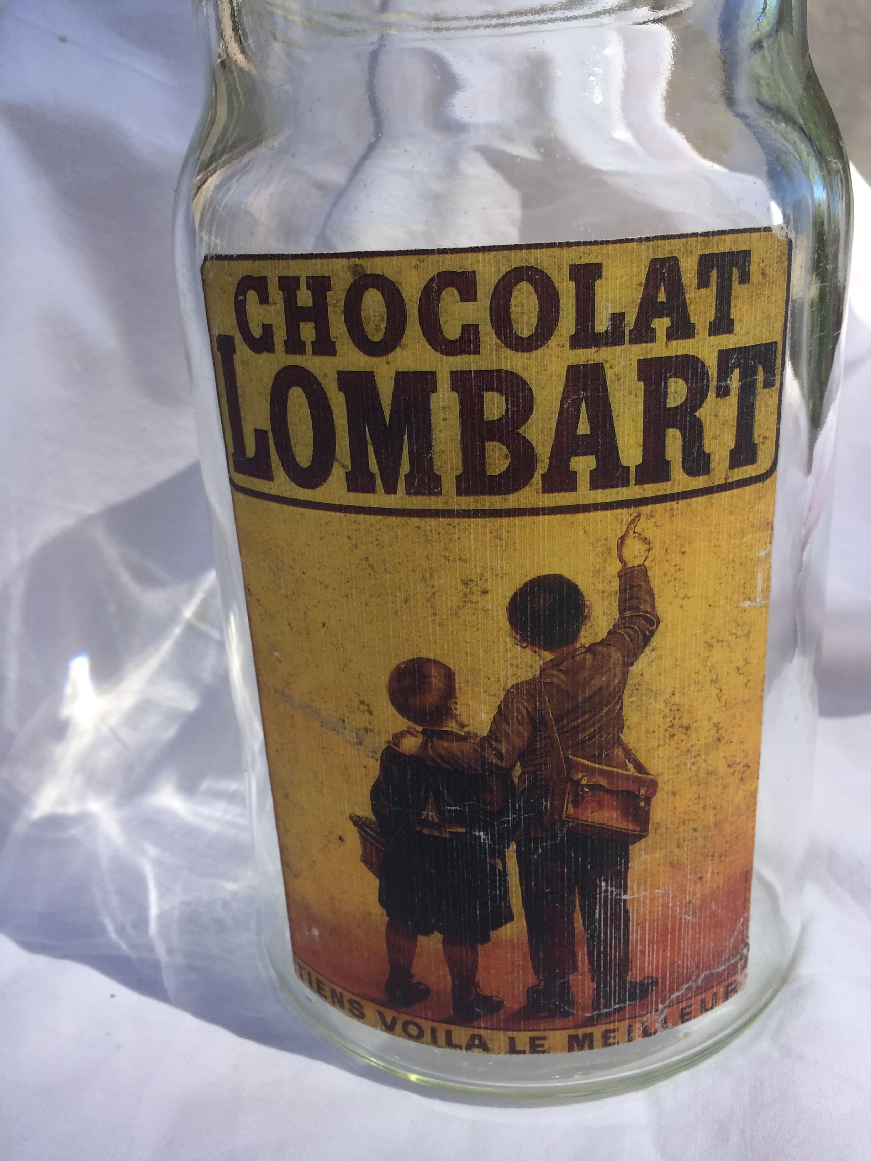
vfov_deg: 61.7
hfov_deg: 48.2
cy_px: 580
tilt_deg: -18.5
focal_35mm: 29
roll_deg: +0.7
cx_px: 436
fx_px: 973
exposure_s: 1/719
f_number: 2.2
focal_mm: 4.15
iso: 32
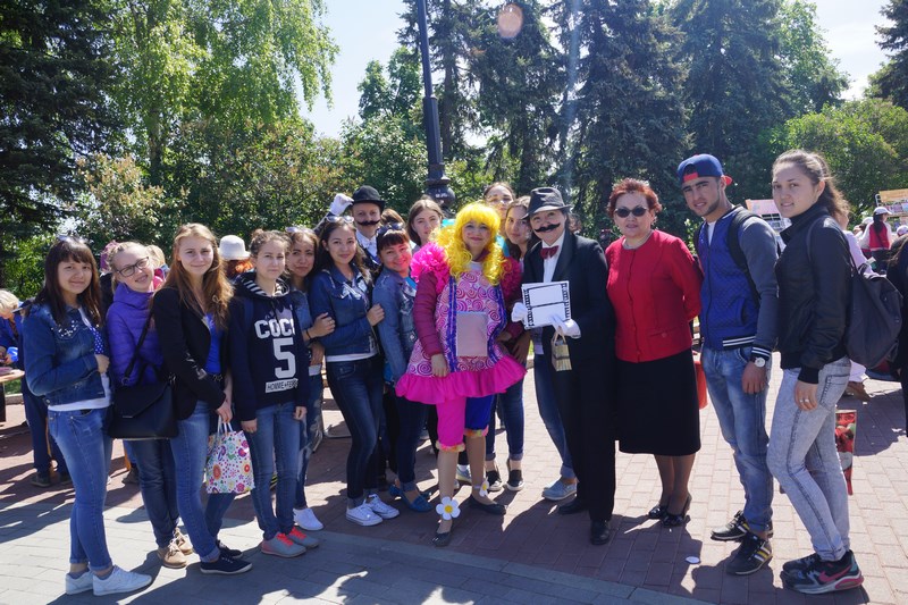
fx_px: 681
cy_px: 302
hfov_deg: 67.4
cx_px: 454
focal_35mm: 27
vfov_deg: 47.9
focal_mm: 18
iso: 100
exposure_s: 1/100
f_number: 10
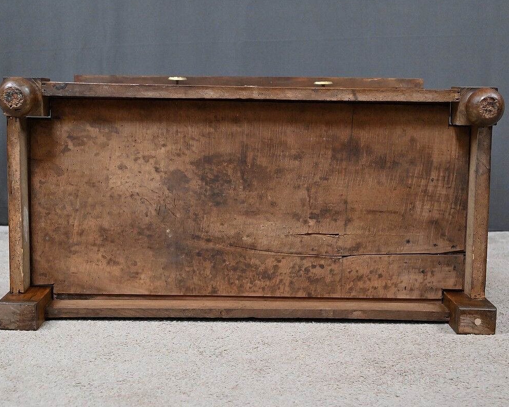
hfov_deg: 33.0
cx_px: 266
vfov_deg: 26.7
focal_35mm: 57
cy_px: 202
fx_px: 858
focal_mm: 50
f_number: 6.3
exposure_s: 1/80
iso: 5000
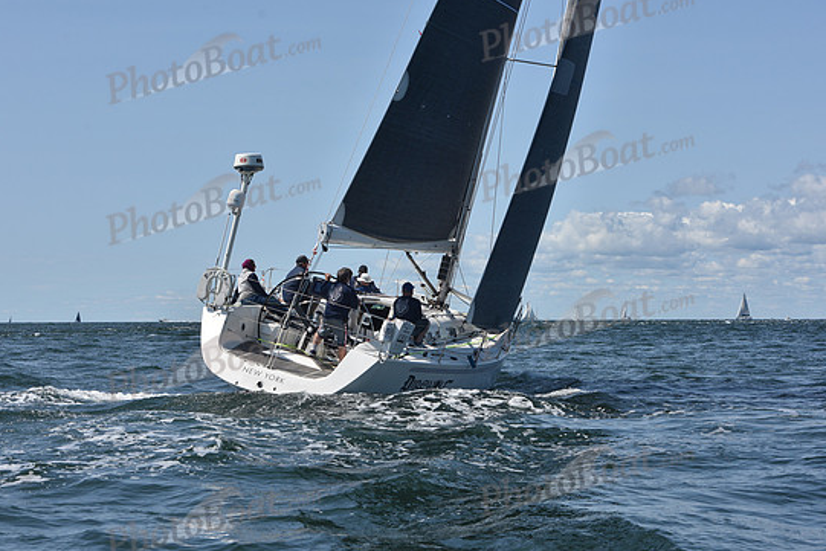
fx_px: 1721
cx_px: 402
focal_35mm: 75
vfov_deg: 18.2
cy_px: 263
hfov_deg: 27.0
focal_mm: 70
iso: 250
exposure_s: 1/1600
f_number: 7.1
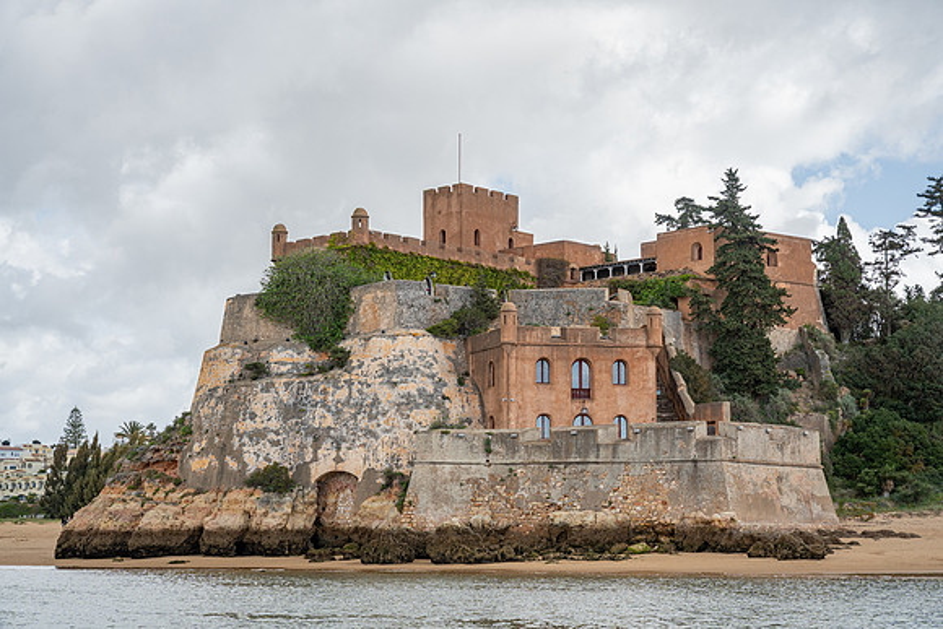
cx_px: 472
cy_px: 314
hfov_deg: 32.8
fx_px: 1601
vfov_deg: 22.2
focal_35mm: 61
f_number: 8
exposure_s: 1/800
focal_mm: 61.1
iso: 640
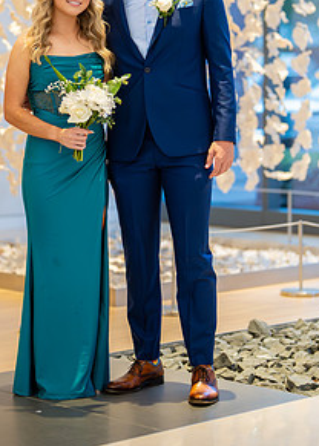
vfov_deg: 17.0
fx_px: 1483
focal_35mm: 117
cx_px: 150
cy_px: 129
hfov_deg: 12.3
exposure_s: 1/800
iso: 1000
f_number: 1.2
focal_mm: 50
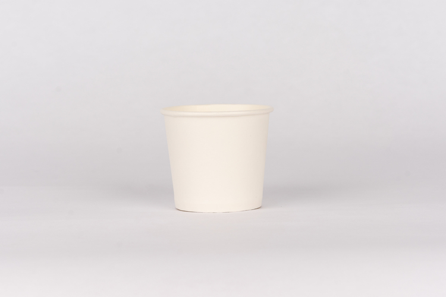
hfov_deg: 19.5
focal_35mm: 105
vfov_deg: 13.0
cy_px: 148
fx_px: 1301
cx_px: 223
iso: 320
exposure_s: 1/100
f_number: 10
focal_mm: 70
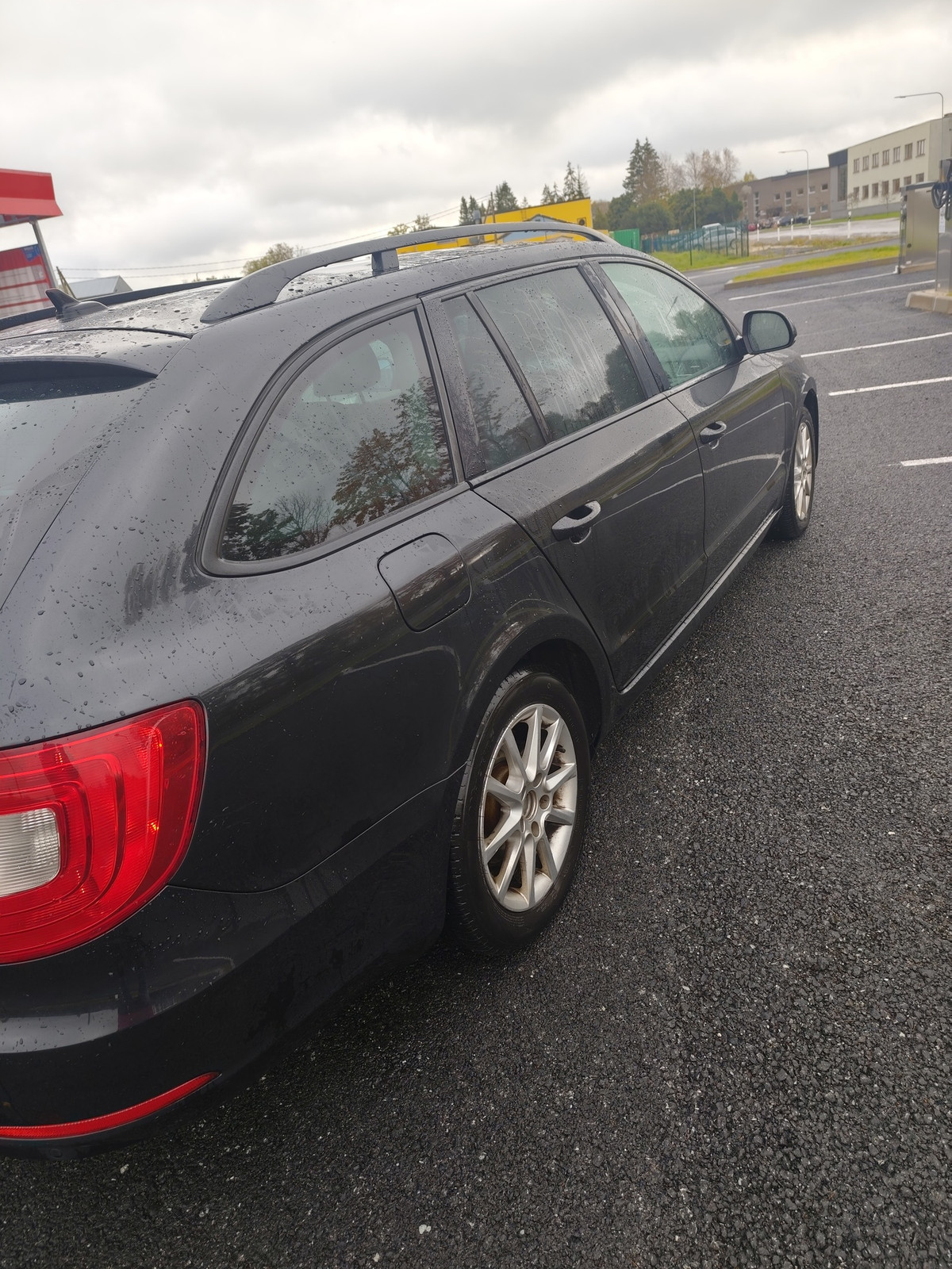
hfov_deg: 58.9
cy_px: 634
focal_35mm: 23
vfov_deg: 73.9
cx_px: 476
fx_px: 843
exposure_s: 1/100
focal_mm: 6.19
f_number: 1.65
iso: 125
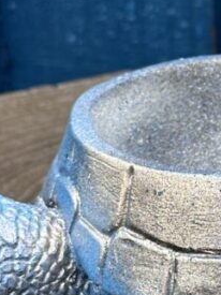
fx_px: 1525
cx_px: 238
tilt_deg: -19.7
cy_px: 139
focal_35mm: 179
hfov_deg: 8.2
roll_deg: +0.4
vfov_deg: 11.1
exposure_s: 1/60
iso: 125
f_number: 1.78
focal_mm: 6.86
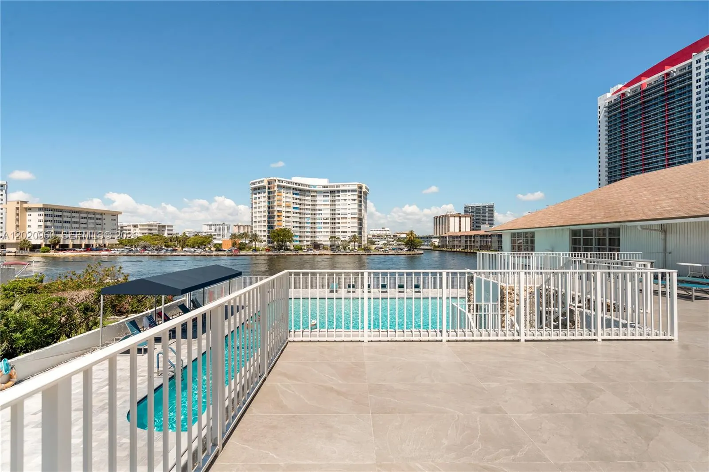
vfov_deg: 73.7
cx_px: 354
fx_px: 315
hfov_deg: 96.7
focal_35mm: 16
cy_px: 236
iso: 100
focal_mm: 16
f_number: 8
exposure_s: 1/320
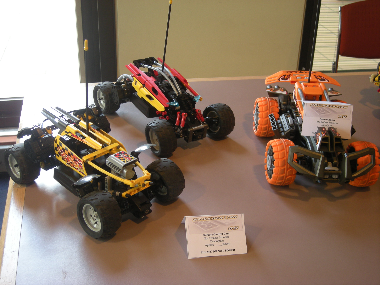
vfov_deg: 29.7
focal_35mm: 49
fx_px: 538
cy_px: 142
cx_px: 190
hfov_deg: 38.9
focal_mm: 7.9
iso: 64
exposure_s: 1/8.3
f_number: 3.2
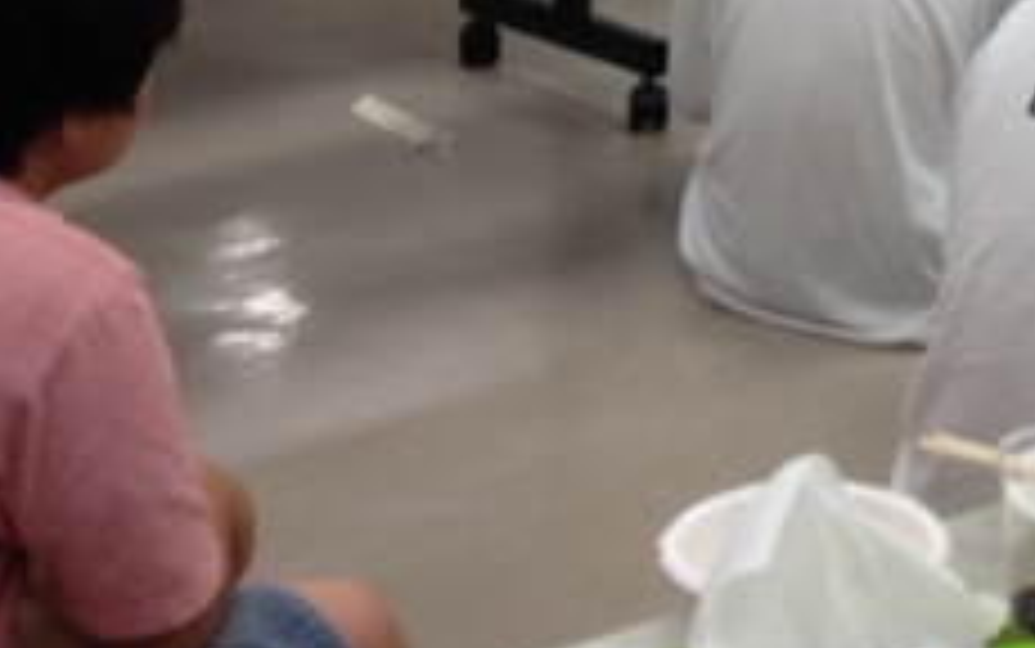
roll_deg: -2.3
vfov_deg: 9.6
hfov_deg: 15.5
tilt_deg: -6.9
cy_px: -536
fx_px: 3640
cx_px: 1287
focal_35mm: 129
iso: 50
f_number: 2.4
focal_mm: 4.28
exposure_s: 1/30
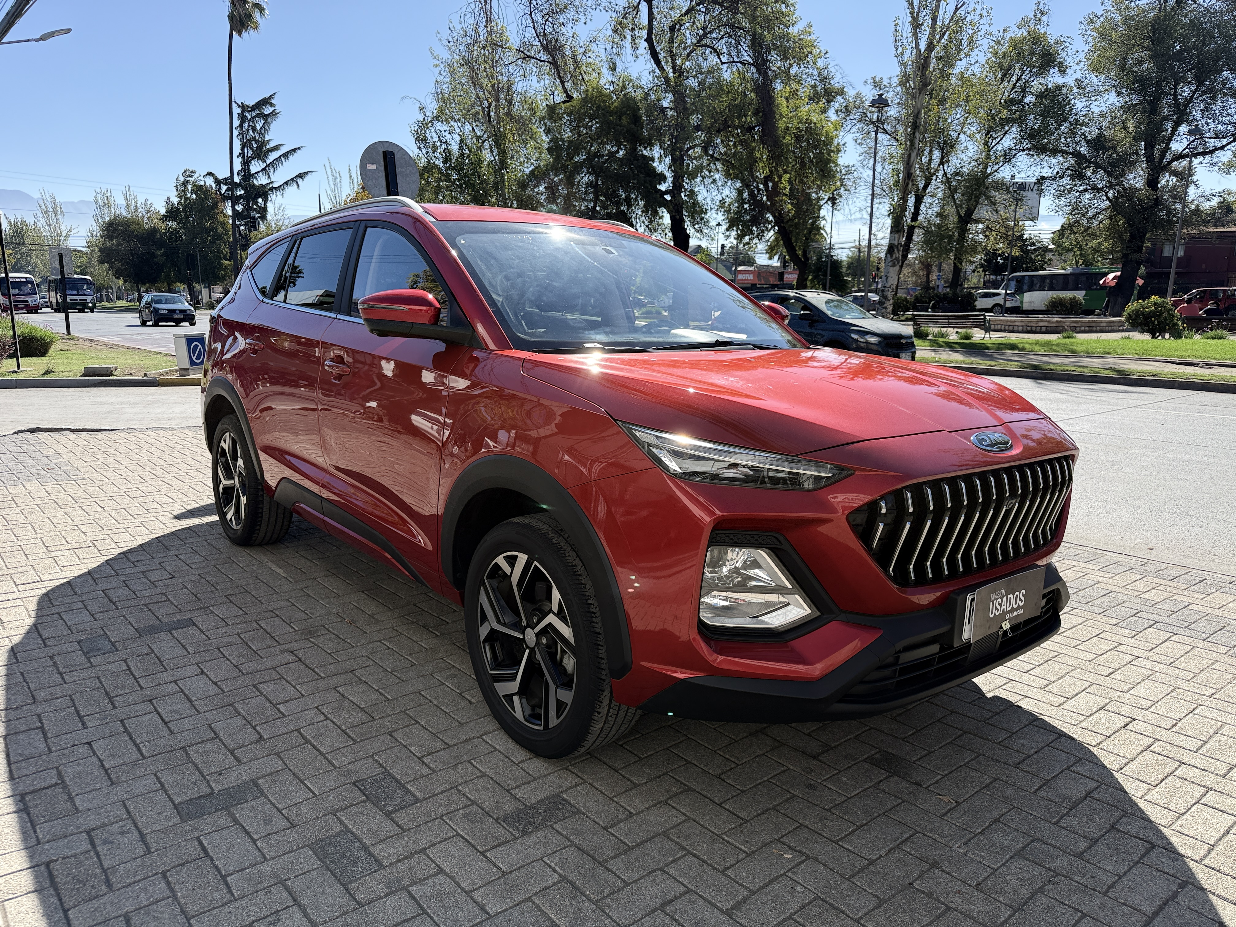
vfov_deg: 56.8
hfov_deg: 71.6
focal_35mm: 24
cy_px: 464
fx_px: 857
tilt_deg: -10.9
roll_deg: +0.0
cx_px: 618
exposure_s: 1/2525
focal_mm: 6.76
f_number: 1.78
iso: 100
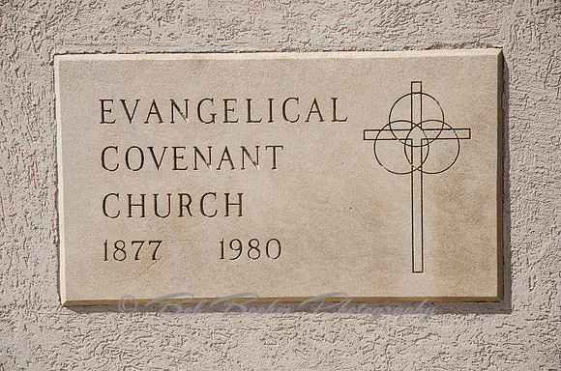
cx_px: 280
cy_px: 186
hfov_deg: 14.0
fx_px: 2286
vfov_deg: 9.3
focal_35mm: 147
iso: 100
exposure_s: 1/320
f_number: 9
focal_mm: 98
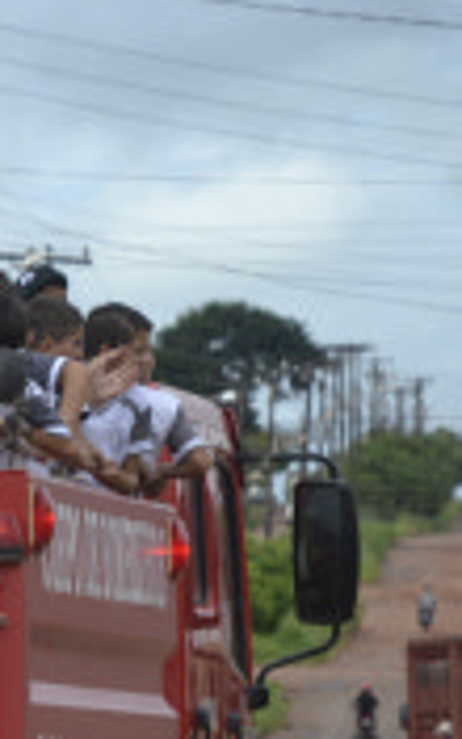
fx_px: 11814
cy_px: 661
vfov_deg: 3.6
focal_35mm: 586
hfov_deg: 2.2
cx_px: -302
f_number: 5.6
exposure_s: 1/1250
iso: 400
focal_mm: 135
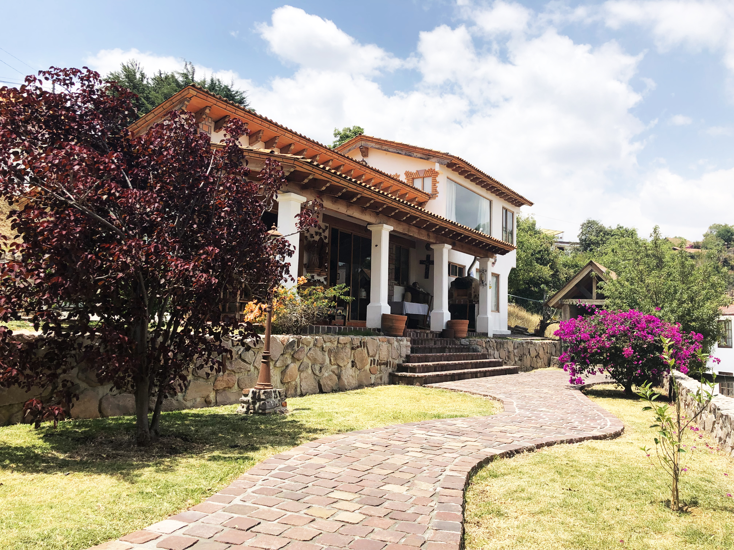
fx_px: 594
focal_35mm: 28
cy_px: 275
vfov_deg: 49.7
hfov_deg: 63.4
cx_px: 367
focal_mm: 4
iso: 20
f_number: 1.8
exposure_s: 1/2183
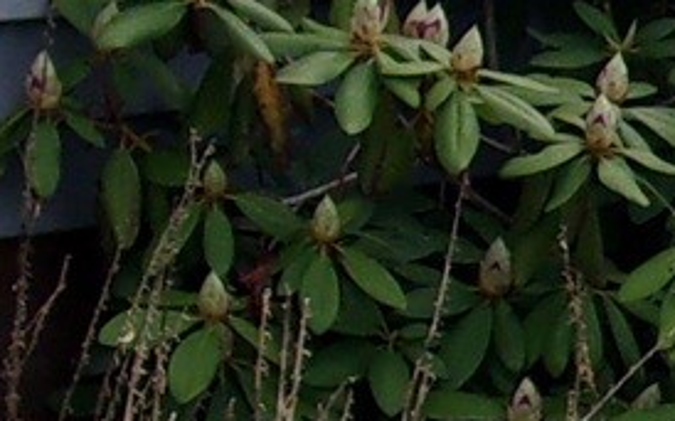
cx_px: 1515
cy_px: 313
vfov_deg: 3.9
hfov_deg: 6.1
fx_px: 6123
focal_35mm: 333
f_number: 3.7
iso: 80
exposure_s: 1/400
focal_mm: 7.6
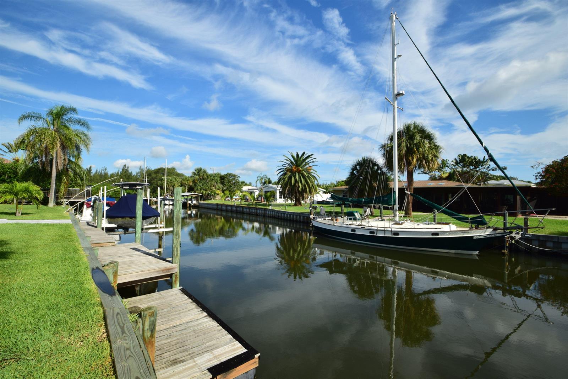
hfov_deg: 95.0
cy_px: 190
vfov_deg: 72.0
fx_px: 260
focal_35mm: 16
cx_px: 284
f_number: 11
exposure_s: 1/200
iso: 200
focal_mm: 11
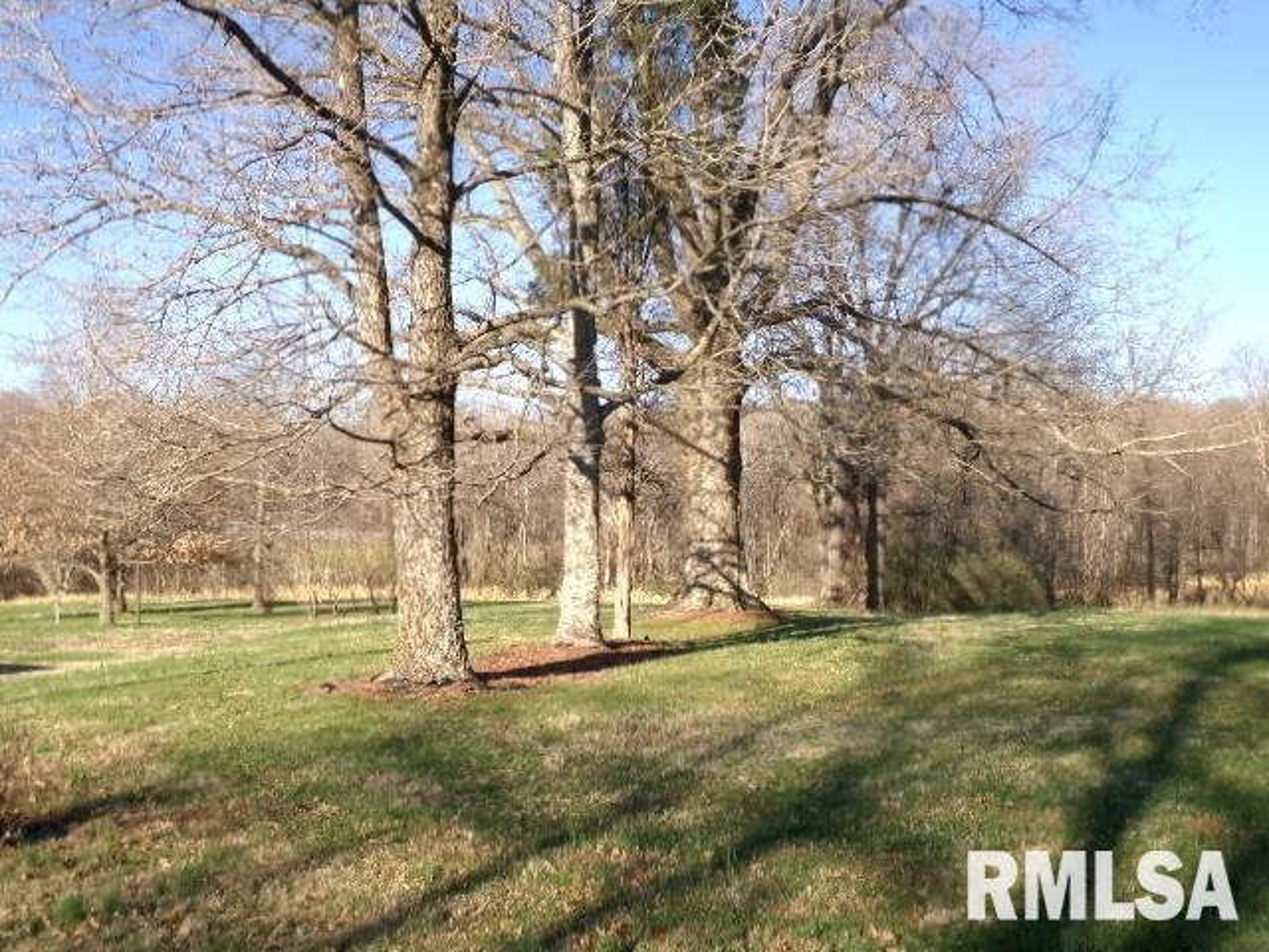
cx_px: 634
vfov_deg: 38.7
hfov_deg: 50.1
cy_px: 476
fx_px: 1356
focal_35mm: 37
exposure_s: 1/42
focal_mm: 6.6
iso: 100
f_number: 11.85
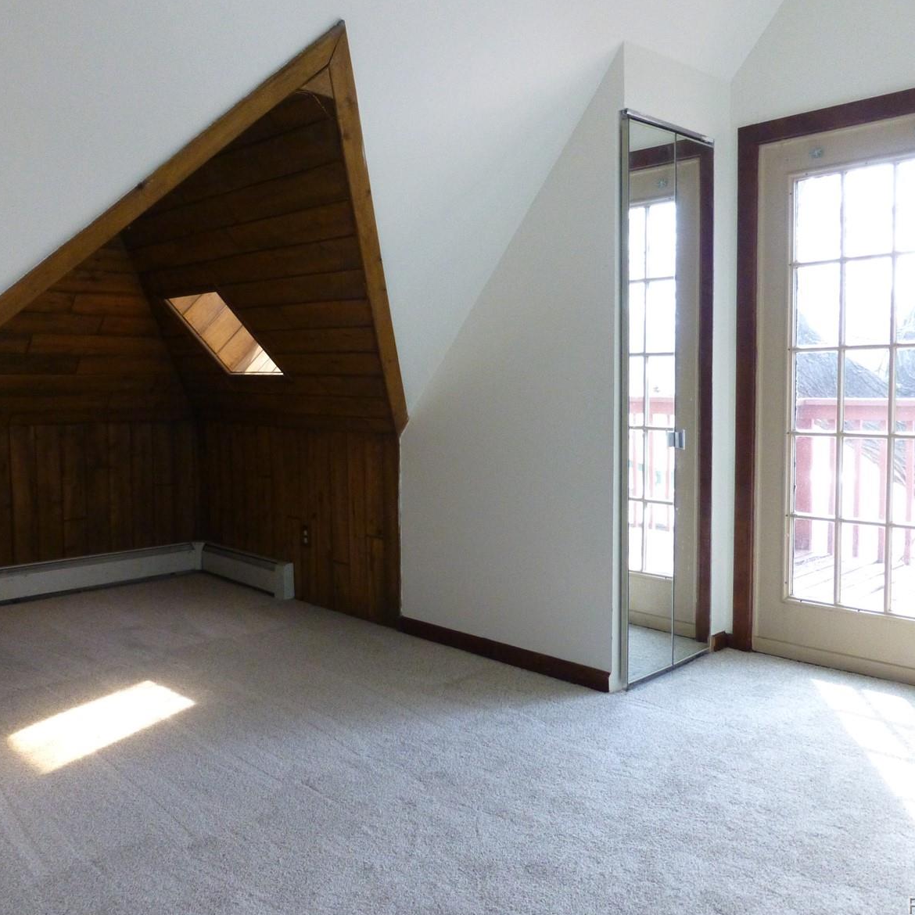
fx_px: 867
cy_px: 452
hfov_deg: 55.5
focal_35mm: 29
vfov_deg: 55.6
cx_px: 408
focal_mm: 4.3
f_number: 3.3
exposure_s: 1/125
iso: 640
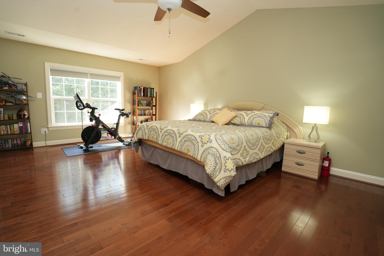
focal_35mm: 17
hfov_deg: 94.6
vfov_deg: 71.7
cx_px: 192
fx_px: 177
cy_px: 128
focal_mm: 16.6
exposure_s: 1/60
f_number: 5.6
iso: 1000
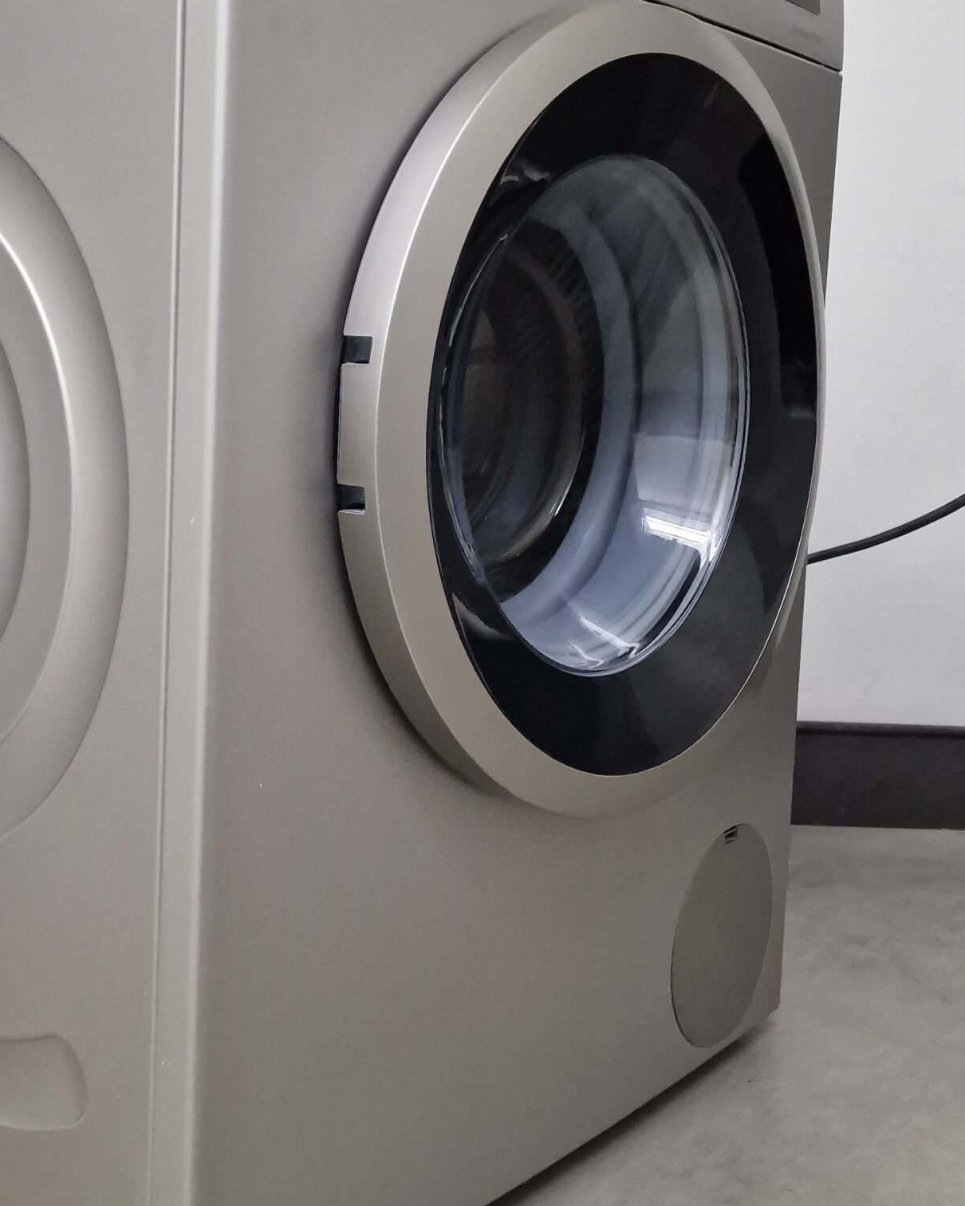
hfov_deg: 38.1
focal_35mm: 38
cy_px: 457
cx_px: 232
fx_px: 1356
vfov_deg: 47.5
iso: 500
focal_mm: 6.4
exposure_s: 1/100
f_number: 1.8
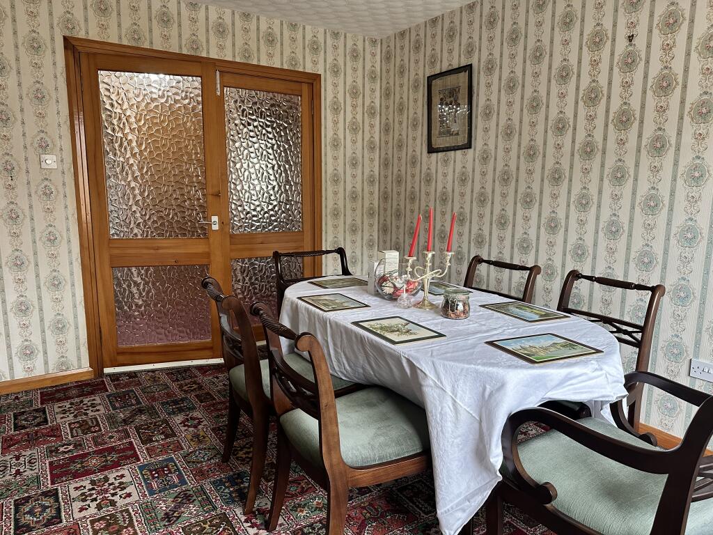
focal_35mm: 24
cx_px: 356
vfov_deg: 56.8
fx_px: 494
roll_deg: +0.0
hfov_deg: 71.6
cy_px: 268
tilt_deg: -9.2
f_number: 1.78
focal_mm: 6.86
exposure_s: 1/96
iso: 250
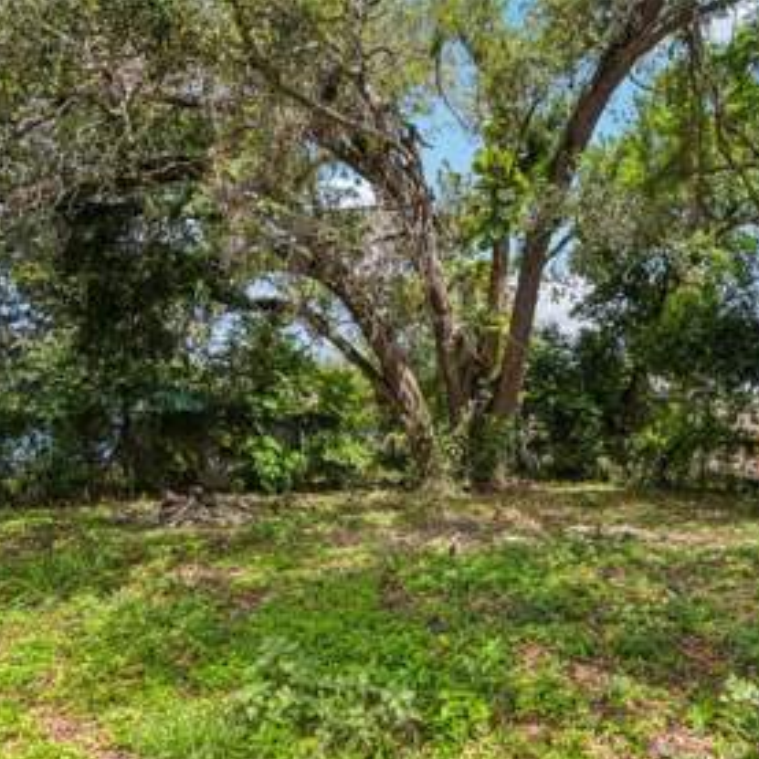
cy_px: 434
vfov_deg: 62.6
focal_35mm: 25
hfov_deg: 61.7
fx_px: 620
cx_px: 493
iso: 400
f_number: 8
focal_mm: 17
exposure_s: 1/320
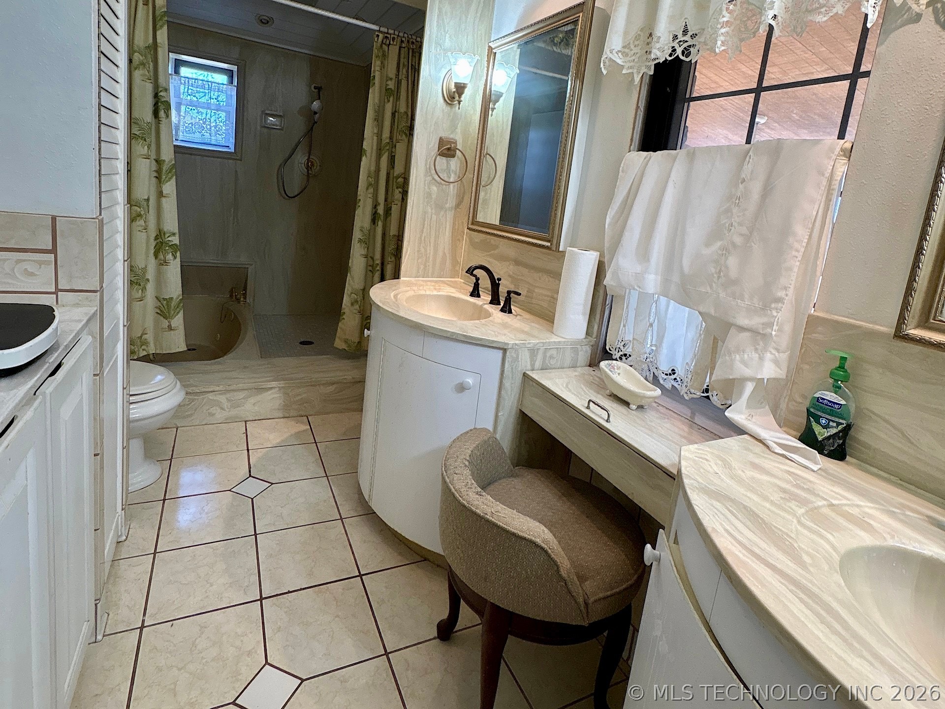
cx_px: 472
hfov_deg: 102.1
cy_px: 354
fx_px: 382
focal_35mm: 14
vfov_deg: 85.7
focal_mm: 2.22
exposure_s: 1/120
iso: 200
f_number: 2.2
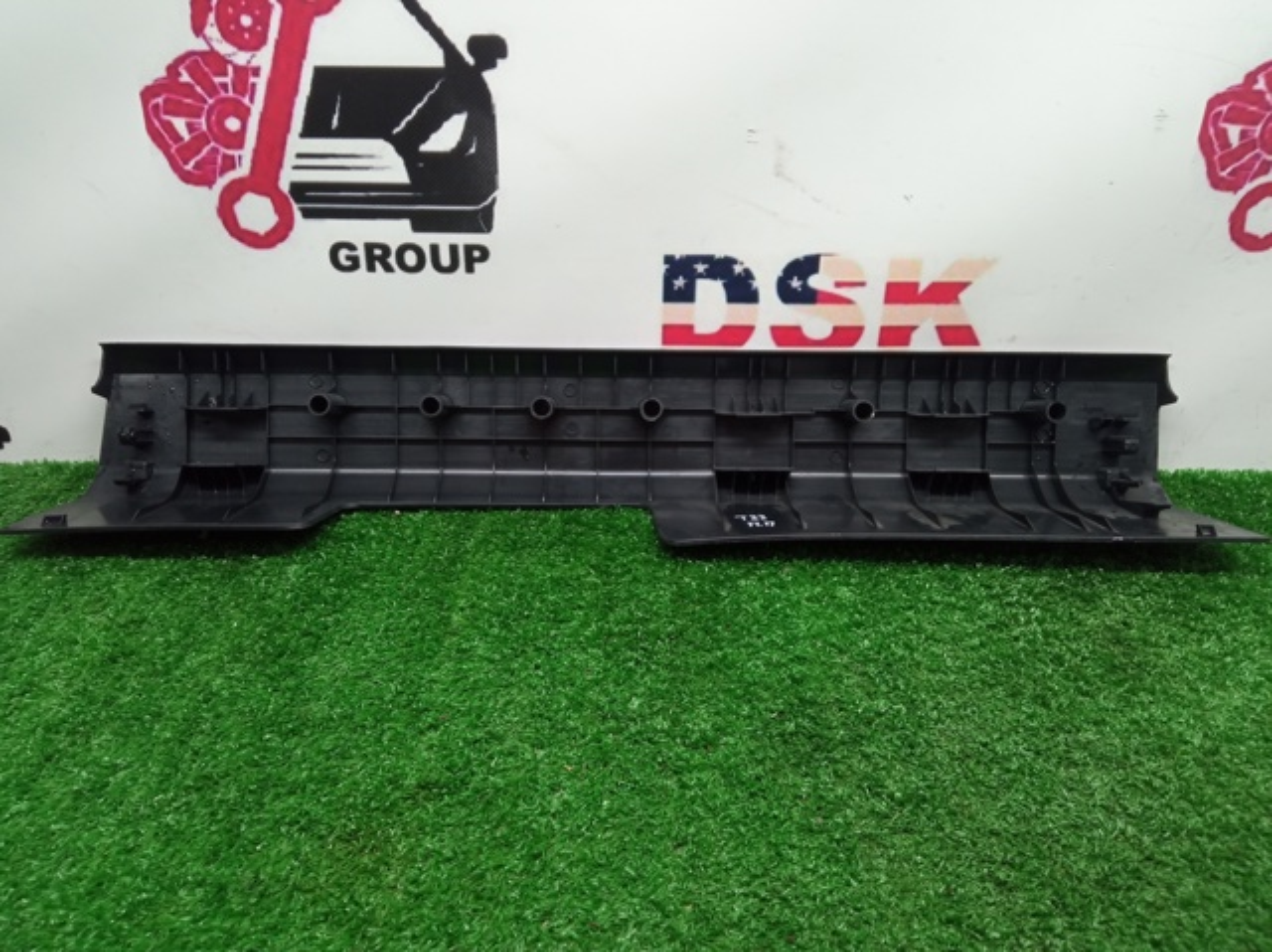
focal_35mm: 27
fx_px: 991
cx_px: 636
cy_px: 476
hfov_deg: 65.4
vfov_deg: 51.3
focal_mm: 3.79
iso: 282
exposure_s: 1/33.3
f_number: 2.2
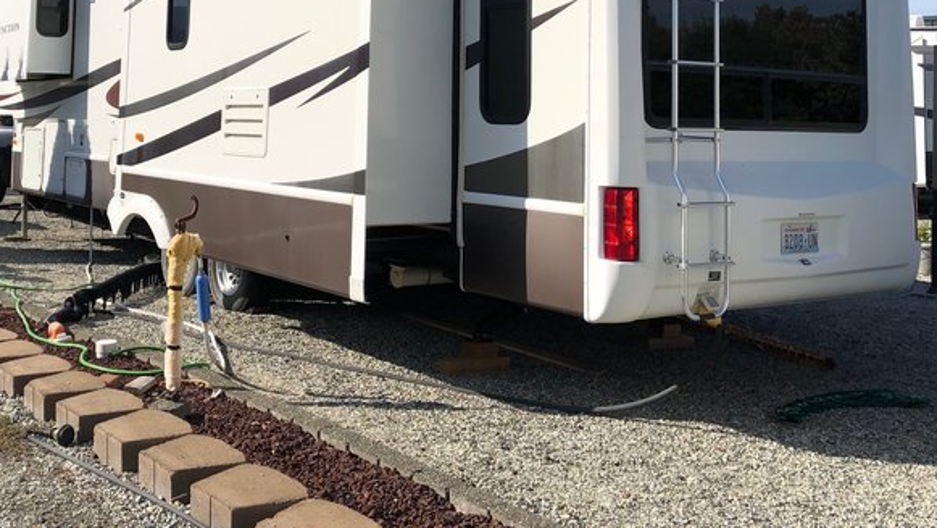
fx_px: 1044
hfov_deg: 47.9
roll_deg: -2.4
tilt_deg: +3.9
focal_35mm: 42
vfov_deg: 27.3
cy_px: 52
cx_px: 355
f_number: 1.8
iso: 20
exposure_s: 1/3745
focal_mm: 3.99
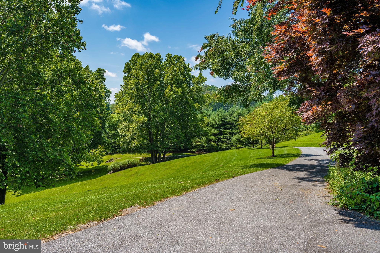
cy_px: 126
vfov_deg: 43.6
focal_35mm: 30
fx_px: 317
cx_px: 190
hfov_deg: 61.9
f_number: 8
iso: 64
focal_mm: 30
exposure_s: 1/160
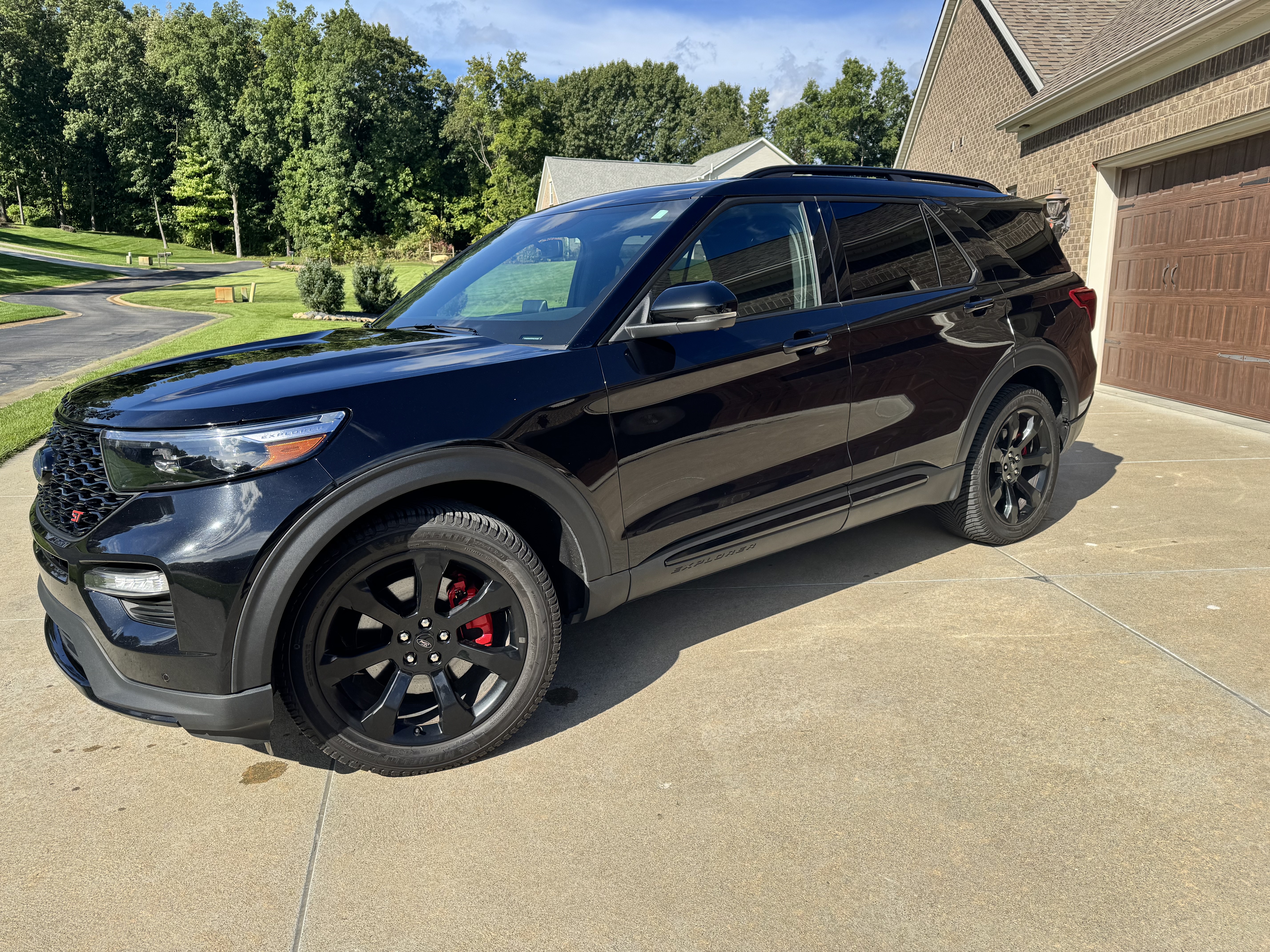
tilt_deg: -13.0
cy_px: 476
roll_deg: +0.3
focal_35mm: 24
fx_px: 881
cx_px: 635
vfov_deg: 56.8
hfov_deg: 71.6
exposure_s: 1/4049
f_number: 1.78
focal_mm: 6.76
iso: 80
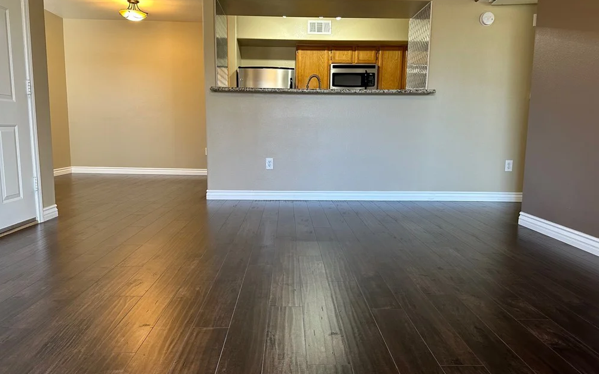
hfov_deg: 70.4
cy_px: 190
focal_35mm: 26
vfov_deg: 47.6
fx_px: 424
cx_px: 302
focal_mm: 6.86
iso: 200
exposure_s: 1/60
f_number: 1.78
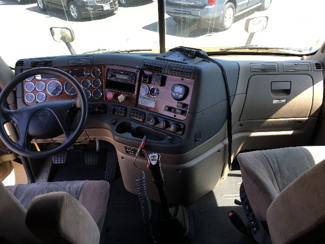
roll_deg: +2.9
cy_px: 122
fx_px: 272
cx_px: 162
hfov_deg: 61.7
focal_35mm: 29
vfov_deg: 48.2
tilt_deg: -31.7
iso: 25
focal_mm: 4.15
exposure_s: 1/120
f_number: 2.2
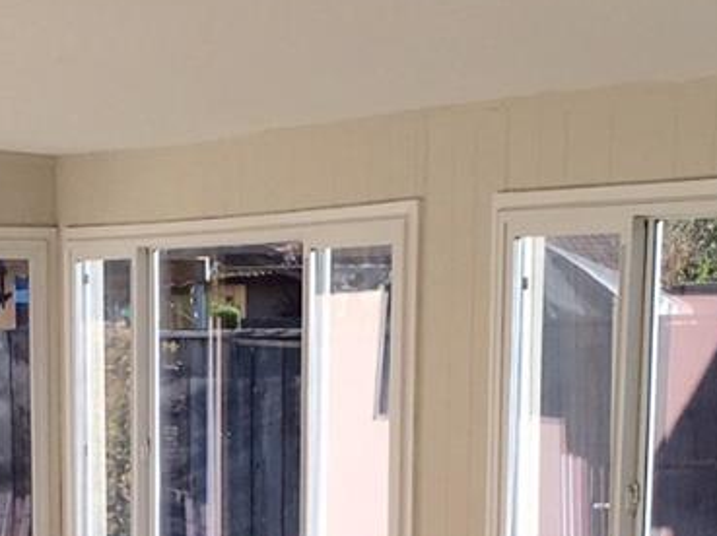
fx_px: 2442
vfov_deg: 12.0
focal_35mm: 118
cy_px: 787
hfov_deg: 16.6
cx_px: 120
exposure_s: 1/601
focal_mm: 4.15
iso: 25
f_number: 2.2
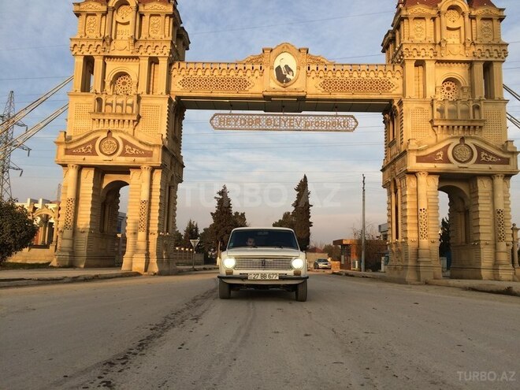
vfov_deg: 48.2
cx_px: 260
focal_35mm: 29
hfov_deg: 61.7
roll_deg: -1.4
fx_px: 436
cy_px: 195
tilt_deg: +7.3
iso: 32
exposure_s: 1/622
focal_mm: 4.15
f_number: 2.2
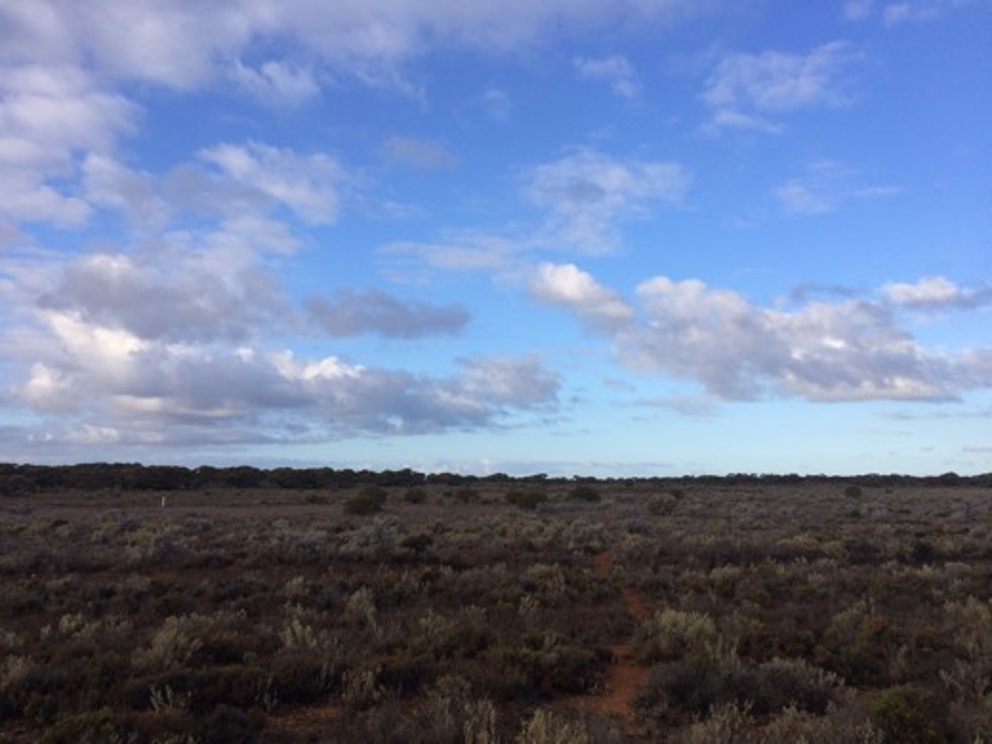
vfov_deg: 48.2
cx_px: 496
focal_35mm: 29
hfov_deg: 61.7
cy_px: 372
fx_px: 831
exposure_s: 1/1368
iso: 32
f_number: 2.2
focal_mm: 4.15
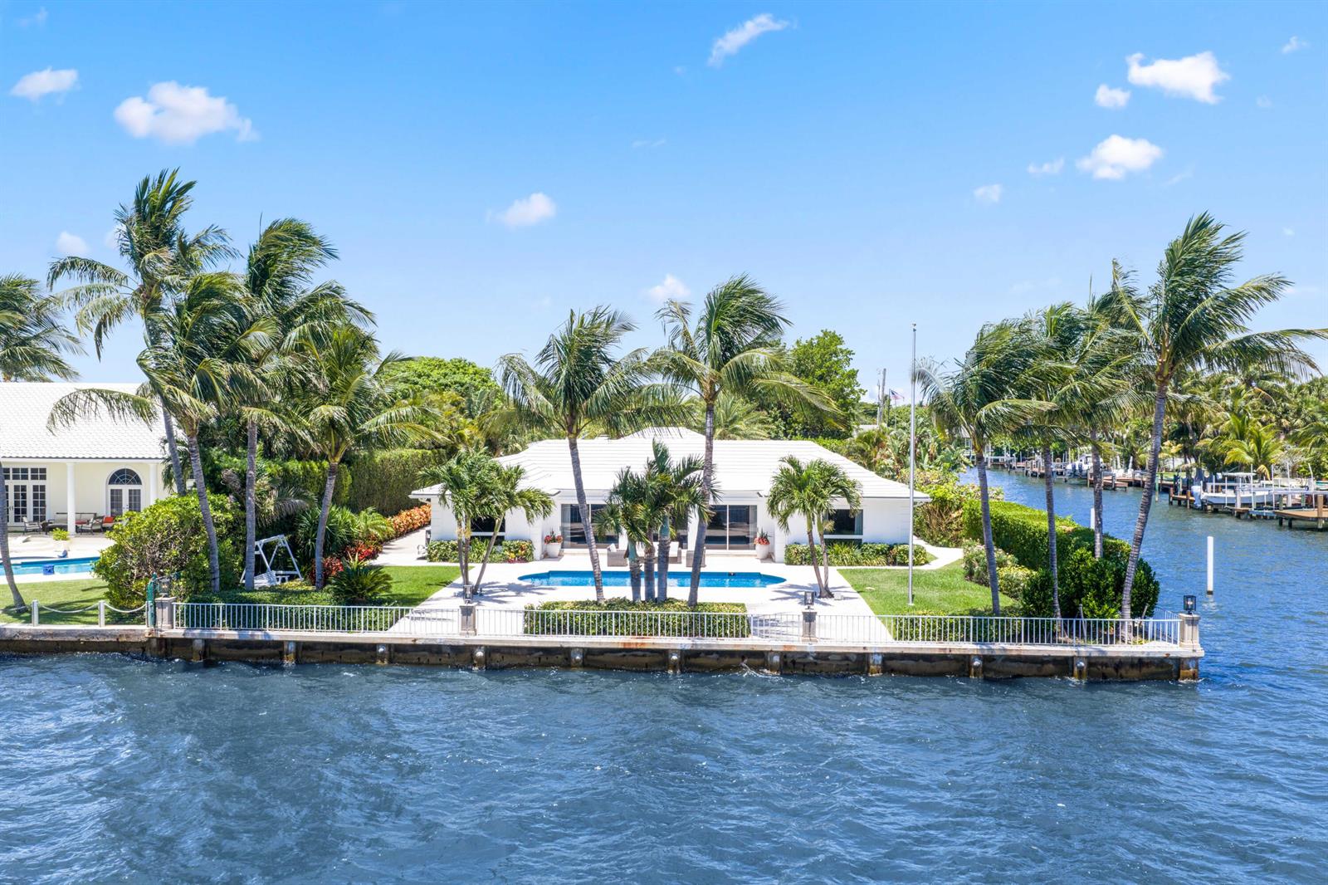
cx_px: 664
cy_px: 442
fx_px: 1033
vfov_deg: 46.4
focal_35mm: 28
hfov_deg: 65.5
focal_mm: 14.45
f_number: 5
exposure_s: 1/200
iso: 100
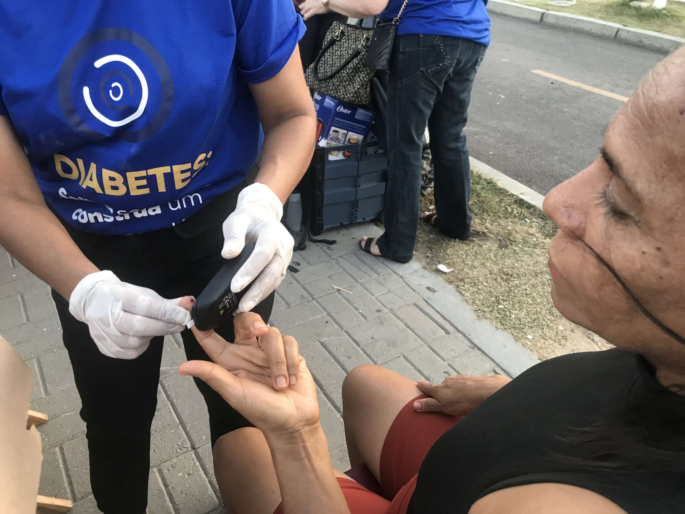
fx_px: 554
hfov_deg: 63.4
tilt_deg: -31.6
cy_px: 257
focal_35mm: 28
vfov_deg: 49.7
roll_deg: +0.9
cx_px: 342
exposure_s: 1/40
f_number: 1.8
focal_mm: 3.99
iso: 25
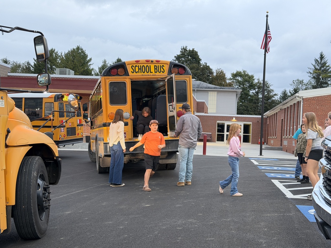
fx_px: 459
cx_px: 166
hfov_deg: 39.7
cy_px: 124
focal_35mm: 48
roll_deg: -3.1
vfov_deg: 30.3
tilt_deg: +0.6
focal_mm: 6.76
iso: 160
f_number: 1.78
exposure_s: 1/60
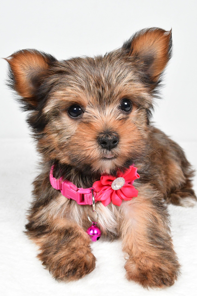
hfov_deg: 31.9
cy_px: 148
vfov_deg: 46.4
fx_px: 345
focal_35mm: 42
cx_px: 98
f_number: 11
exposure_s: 1/500
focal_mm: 28
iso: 5000
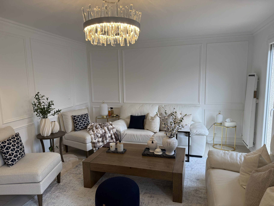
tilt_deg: -7.6
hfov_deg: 71.6
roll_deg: +1.8
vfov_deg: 56.8
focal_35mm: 24
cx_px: 137
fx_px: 190
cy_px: 103
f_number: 1.78
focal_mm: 6.76
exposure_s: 1/100
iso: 64
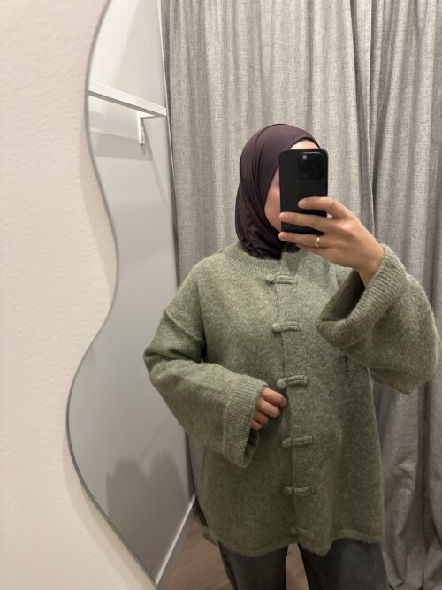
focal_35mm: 24
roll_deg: +1.4
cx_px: 221
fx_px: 409
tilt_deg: -15.6
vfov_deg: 71.6
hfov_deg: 56.8
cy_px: 295
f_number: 1.78
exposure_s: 1/59
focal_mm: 6.86
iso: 1000
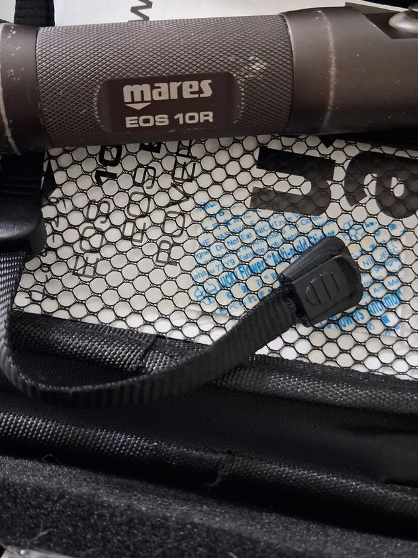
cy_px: 254
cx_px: 193
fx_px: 531
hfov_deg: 42.9
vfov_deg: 55.3
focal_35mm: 33
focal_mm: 4
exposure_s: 1/30
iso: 500
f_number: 1.8
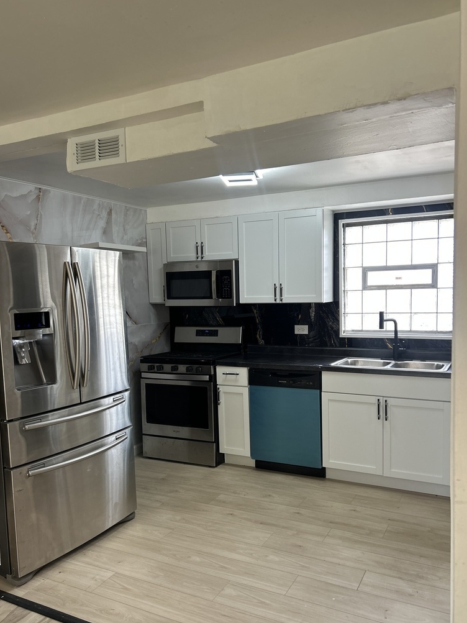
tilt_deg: -4.2
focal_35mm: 28
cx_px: 237
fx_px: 504
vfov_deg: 63.4
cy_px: 335
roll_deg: +1.0
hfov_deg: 49.7
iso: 80
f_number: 1.5
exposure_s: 1/121
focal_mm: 5.7
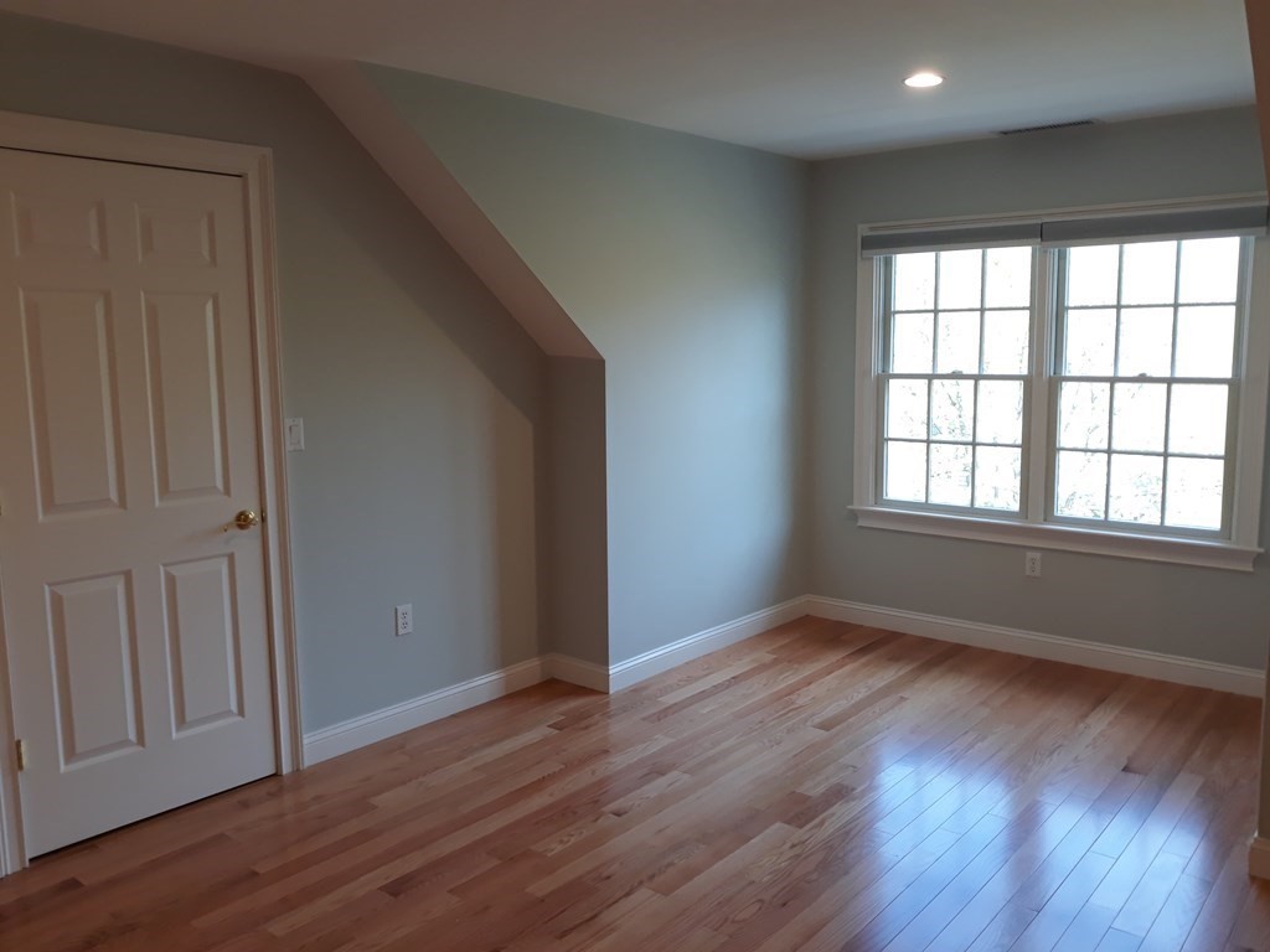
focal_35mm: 28
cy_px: 476
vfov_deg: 49.7
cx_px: 635
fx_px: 1027
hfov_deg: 63.4
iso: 40
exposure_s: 1/60
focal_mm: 3.7
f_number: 1.7
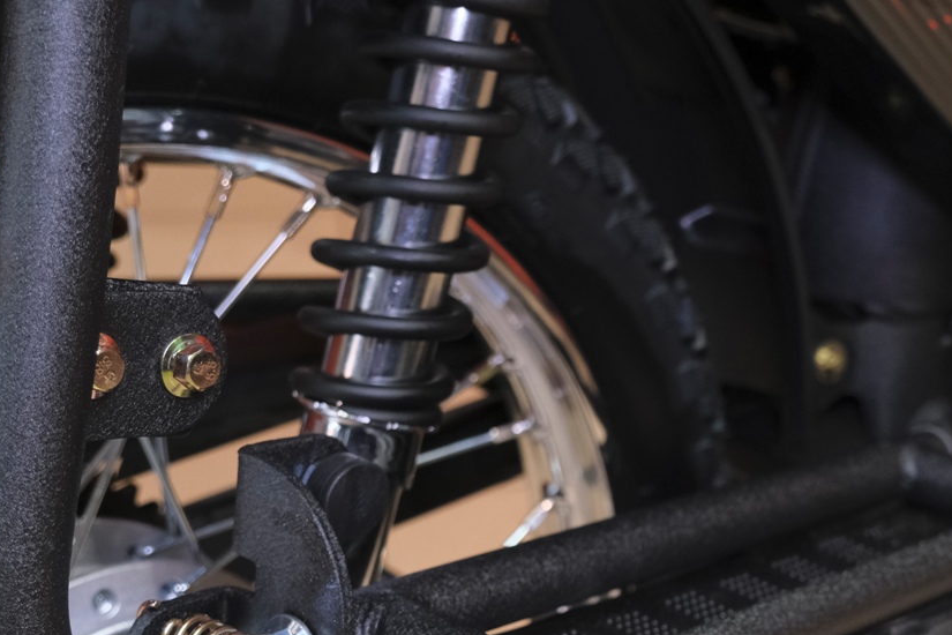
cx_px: 745
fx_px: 1692
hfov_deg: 30.7
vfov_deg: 21.0
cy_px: 496
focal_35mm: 64
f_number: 4
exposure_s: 1/125
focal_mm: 22.3
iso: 1600
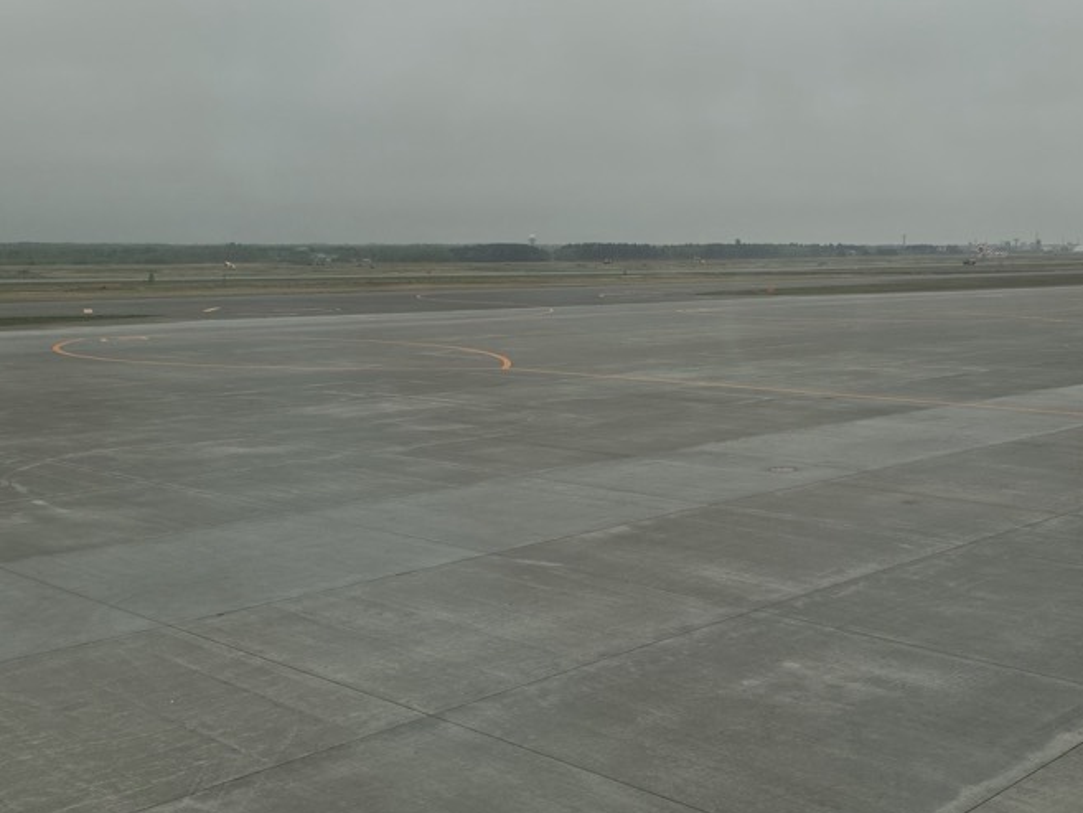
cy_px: 338
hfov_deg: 44.4
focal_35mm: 42
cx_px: 686
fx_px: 1314
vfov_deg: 34.3
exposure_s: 1/2969
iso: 64
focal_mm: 6.5
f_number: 1.4
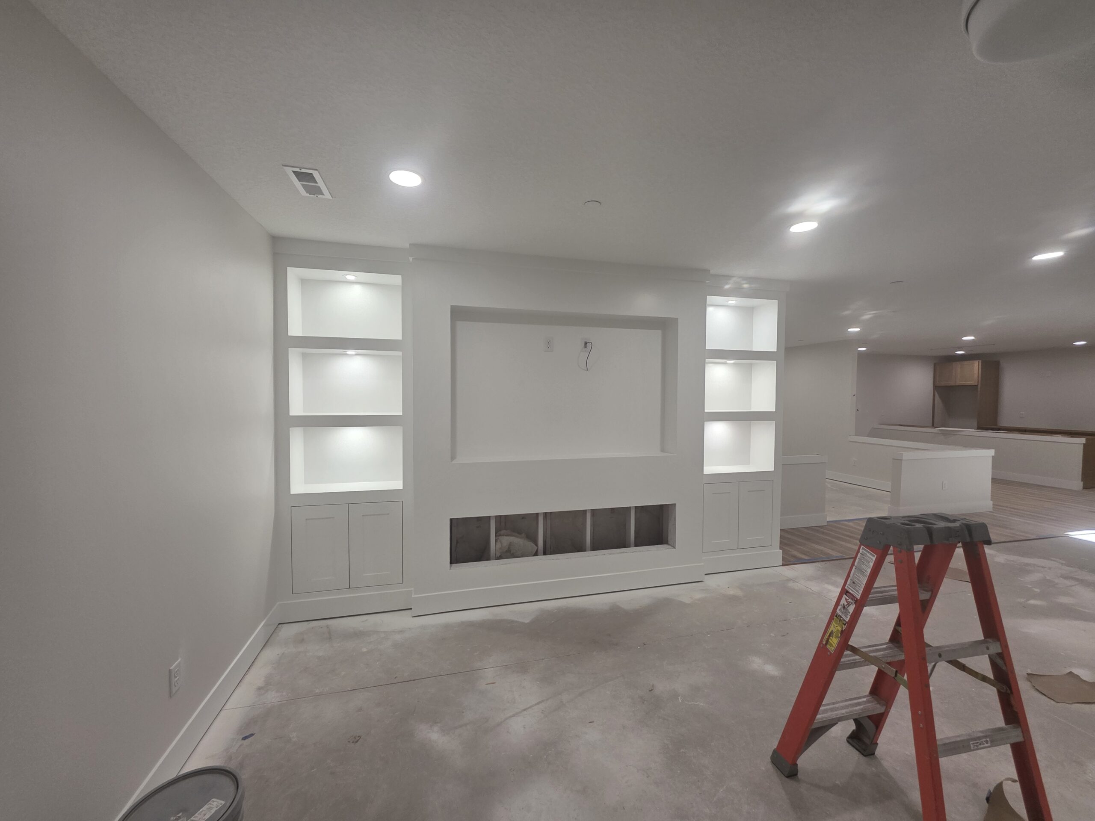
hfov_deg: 106.2
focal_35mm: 13
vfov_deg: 89.9
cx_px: 548
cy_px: 410
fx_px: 411
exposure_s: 1/120
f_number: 1.9
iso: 125
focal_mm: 2.2
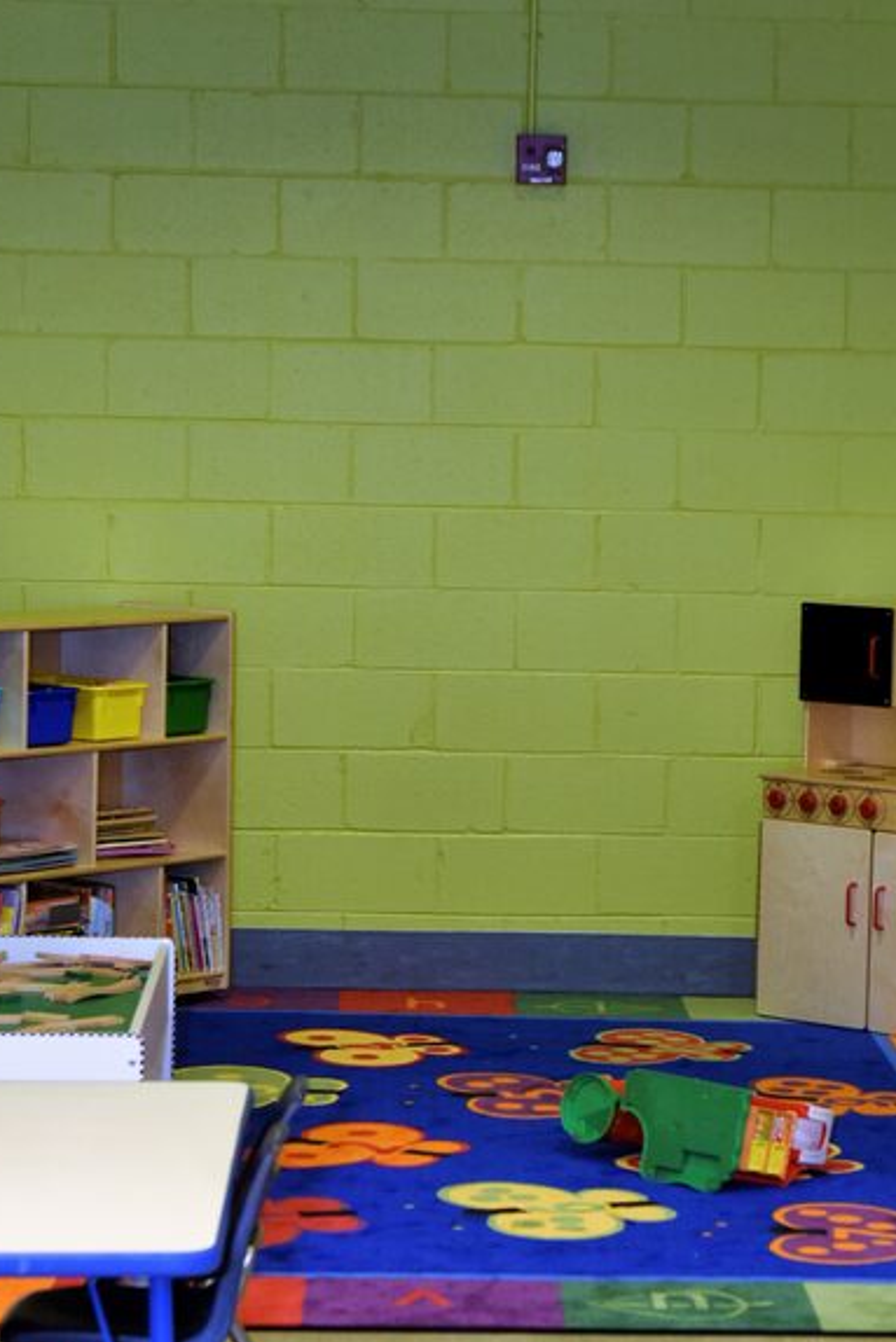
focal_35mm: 117
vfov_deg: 17.5
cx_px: 646
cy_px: 734
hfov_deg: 11.7
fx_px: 4365
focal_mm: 48
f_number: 4
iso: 640
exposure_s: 1/80
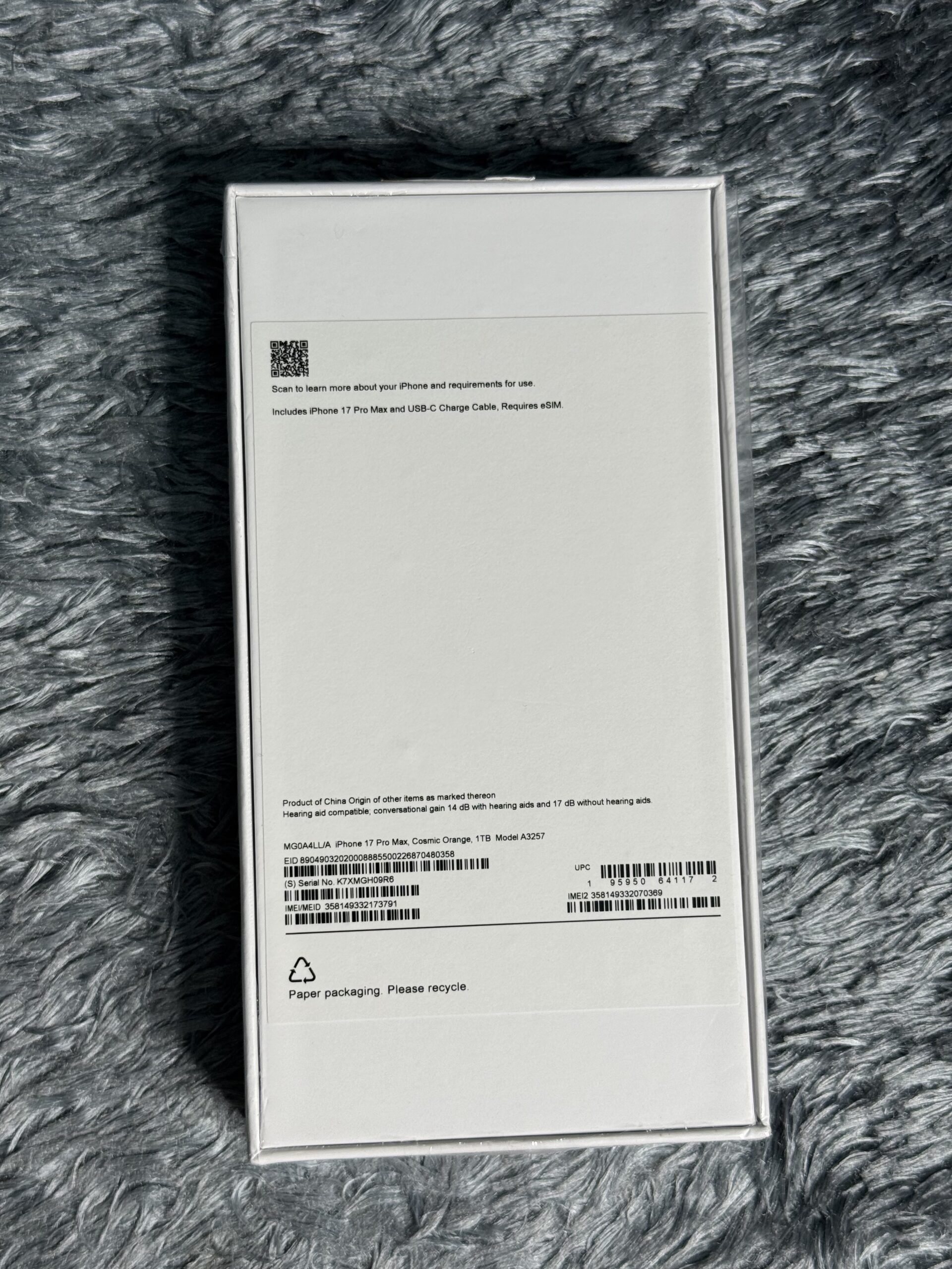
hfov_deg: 30.3
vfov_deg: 39.7
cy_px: 634
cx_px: 476
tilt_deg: -83.7
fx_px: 1760
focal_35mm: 48
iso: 50
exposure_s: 1/100
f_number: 1.78
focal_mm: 6.76
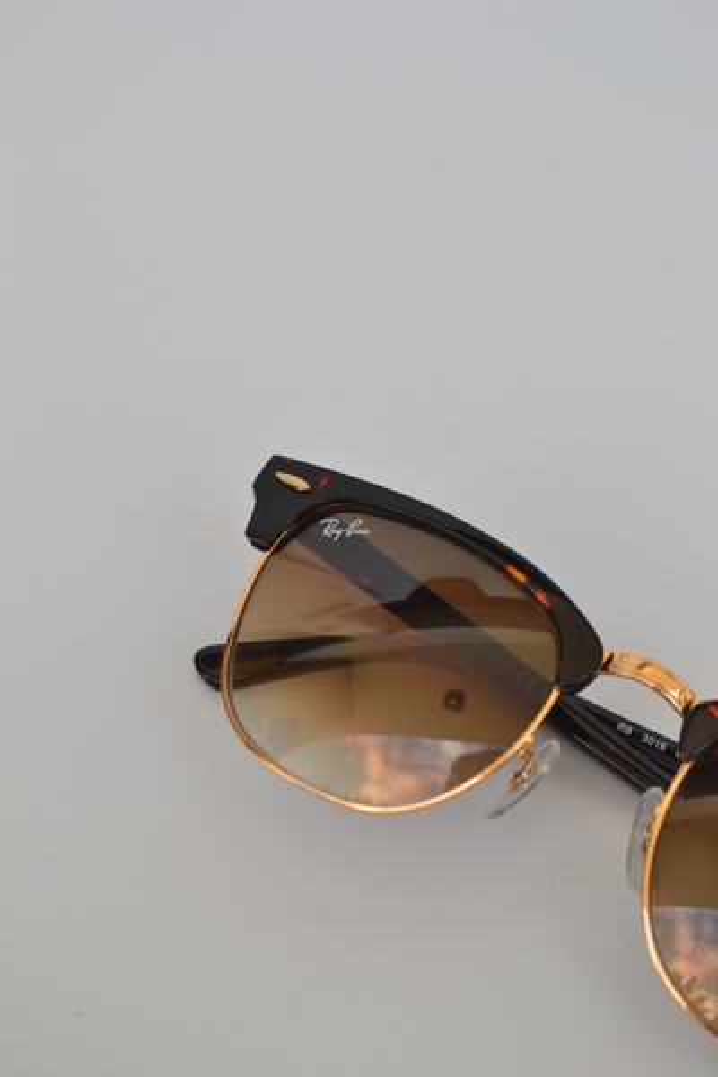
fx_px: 2019
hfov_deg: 20.2
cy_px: 538
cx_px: 359
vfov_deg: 29.9
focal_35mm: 68
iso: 250
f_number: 8
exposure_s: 1/125
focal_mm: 45
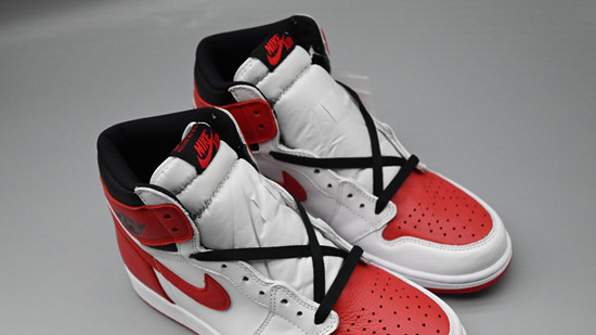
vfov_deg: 29.6
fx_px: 632
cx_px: 318
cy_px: 204
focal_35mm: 40
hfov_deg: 50.5
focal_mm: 35
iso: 5600
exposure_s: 1/5000
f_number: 5
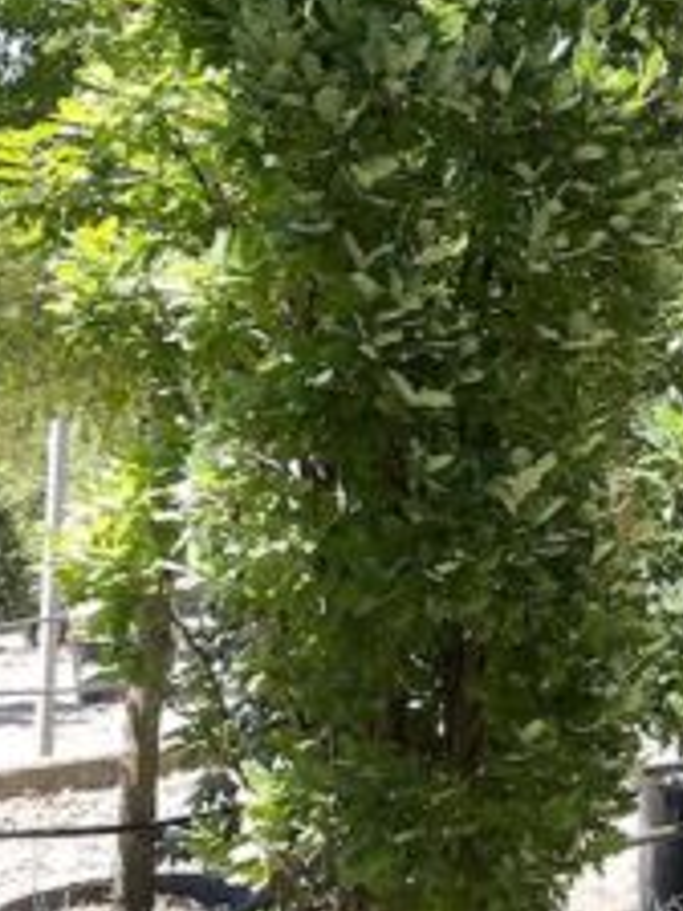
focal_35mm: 62
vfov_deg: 31.1
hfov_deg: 22.2
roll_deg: -1.0
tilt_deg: +5.7
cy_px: 372
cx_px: 781
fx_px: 1631
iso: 50
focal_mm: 4.2
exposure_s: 1/475
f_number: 1.6
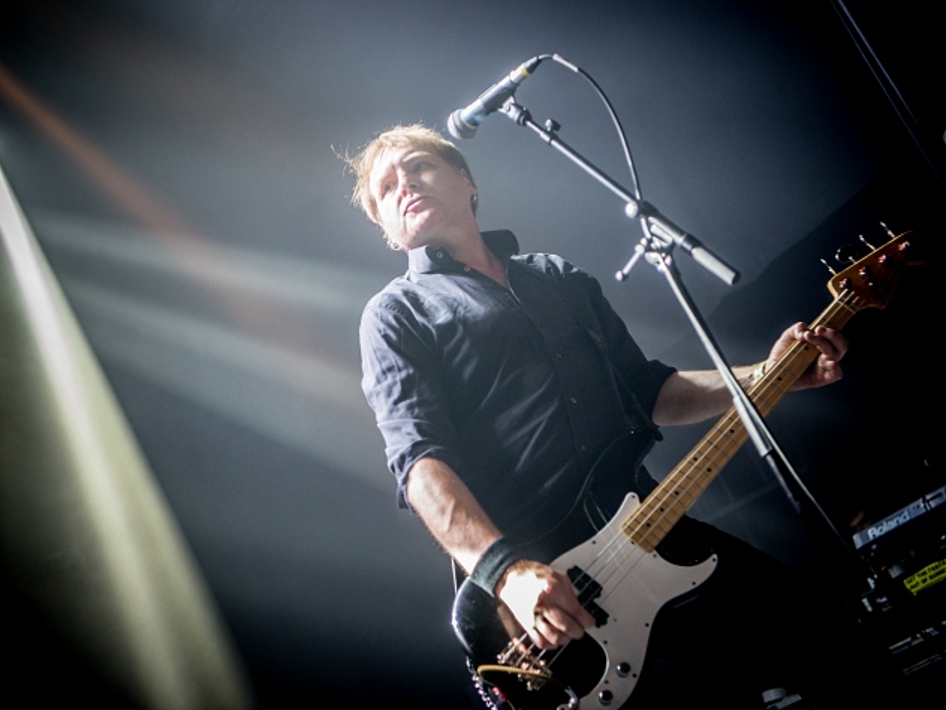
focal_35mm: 57
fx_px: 1558
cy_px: 356
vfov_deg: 25.7
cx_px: 479
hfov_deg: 33.8
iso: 1000
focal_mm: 52
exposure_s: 1/80
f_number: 2.8
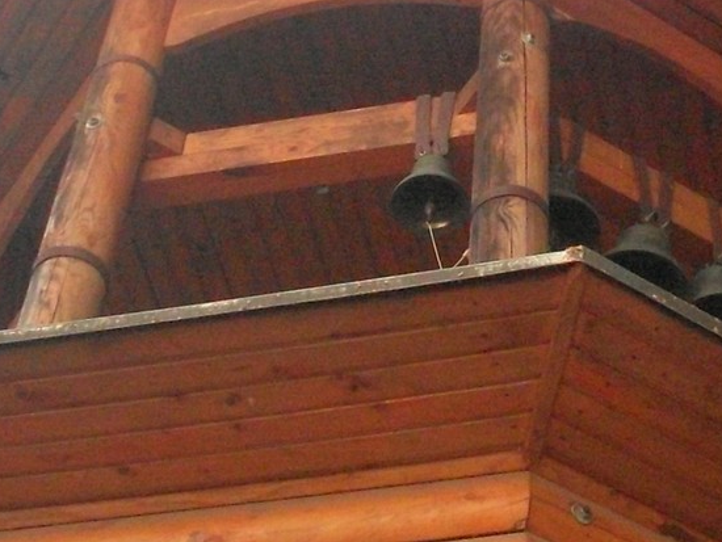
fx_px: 2066
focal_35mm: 99
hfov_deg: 19.6
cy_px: 31
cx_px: 598
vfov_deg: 14.8
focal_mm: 6.3
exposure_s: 1/350
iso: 400
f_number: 8.4
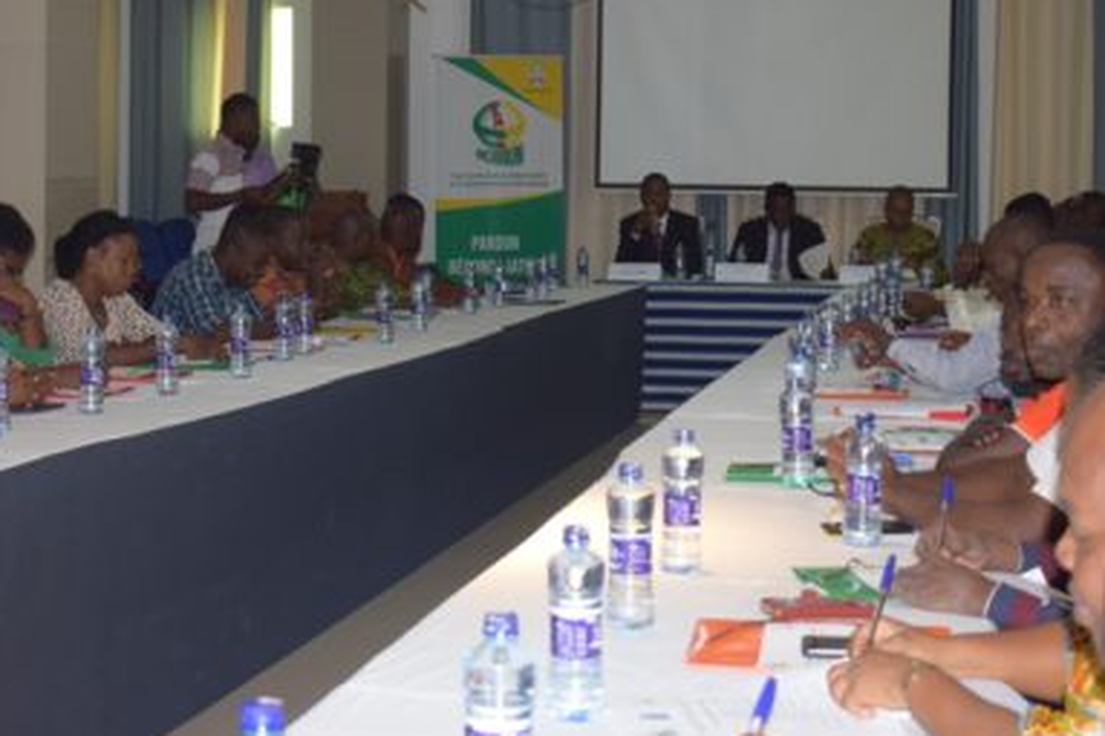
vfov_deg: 26.0
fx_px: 1595
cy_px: 367
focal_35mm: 52
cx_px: 551
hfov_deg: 38.2
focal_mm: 34
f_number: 5
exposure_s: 1/100
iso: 800
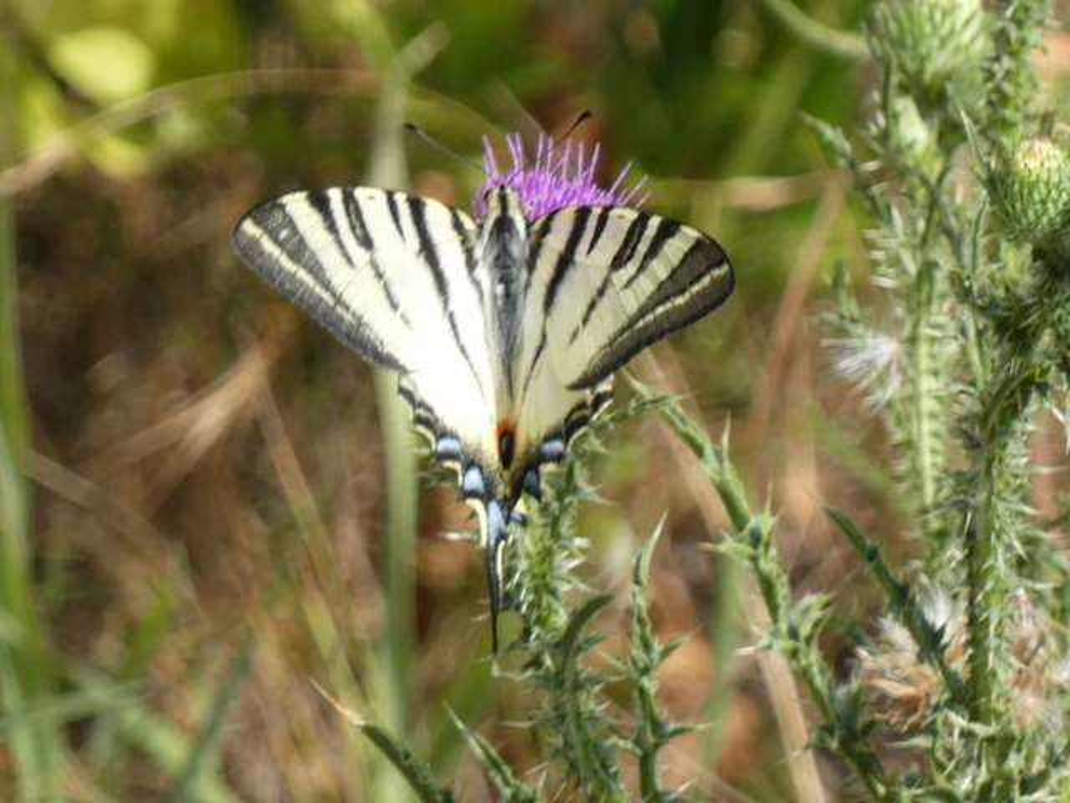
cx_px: 535
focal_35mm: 454
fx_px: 14033
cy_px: 402
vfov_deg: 3.3
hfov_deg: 4.4
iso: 80
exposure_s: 1/125
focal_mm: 81.4
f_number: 5.6
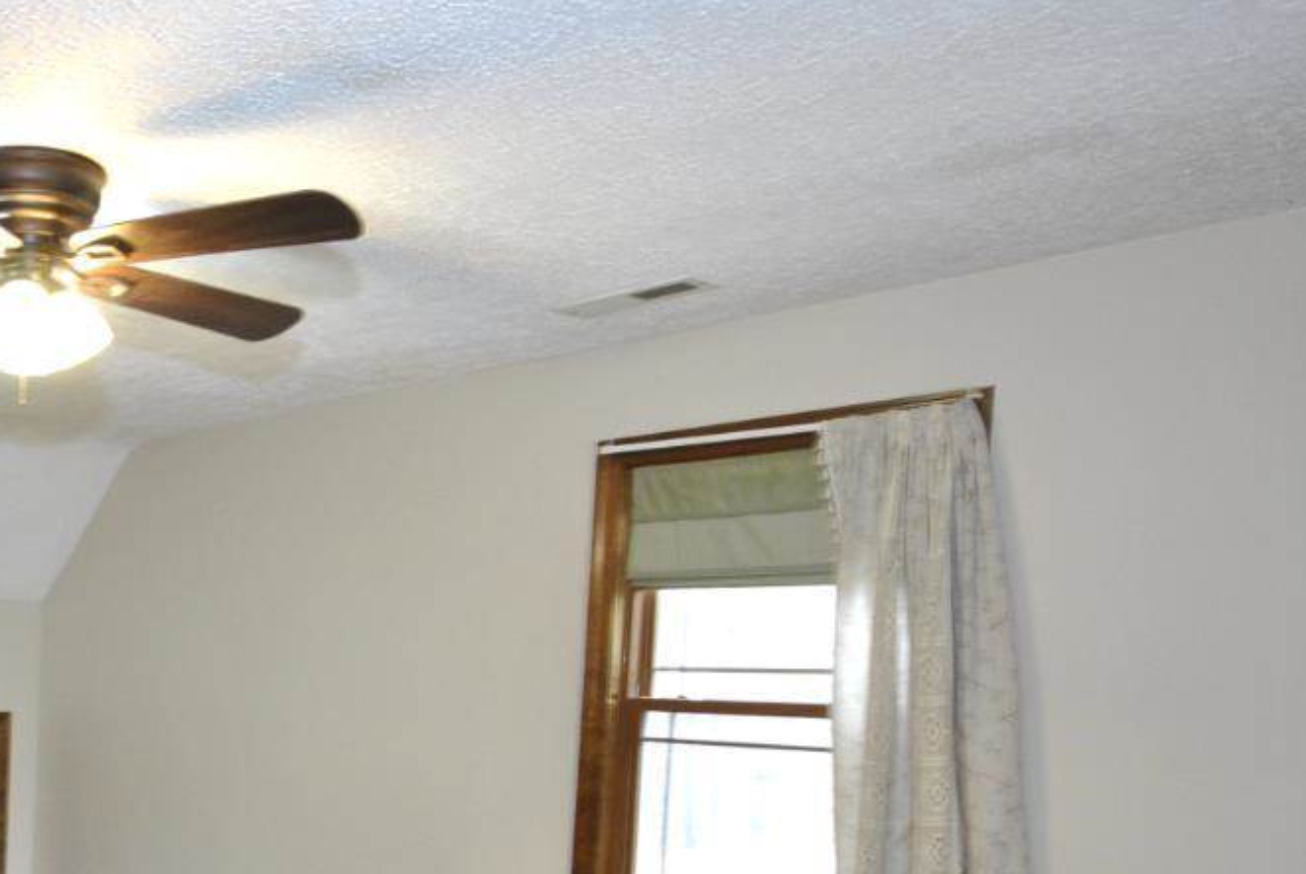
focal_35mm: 34
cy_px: 765
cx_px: 20
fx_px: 1235
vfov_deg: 36.8
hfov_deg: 47.1
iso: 400
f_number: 4
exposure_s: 1/13
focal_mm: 10
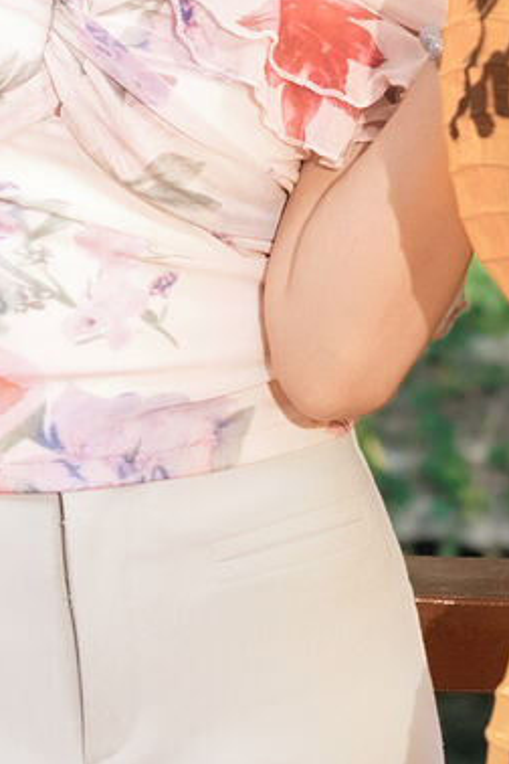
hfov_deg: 5.9
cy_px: -146
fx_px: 4941
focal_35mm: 233
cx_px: 141
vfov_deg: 8.7
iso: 640
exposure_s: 1/125
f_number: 4
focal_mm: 49
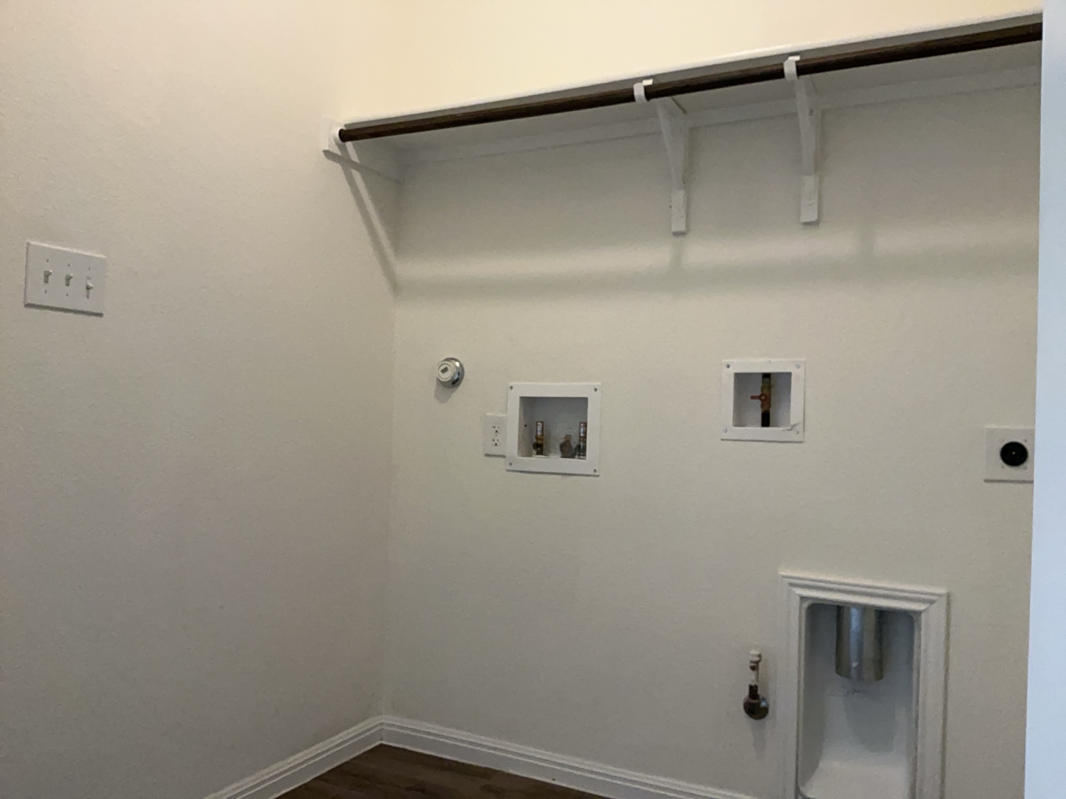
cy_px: 400
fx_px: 831
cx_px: 533
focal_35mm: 27
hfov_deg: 65.3
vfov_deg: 51.4
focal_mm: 3
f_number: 1.8
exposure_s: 1/100
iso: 250
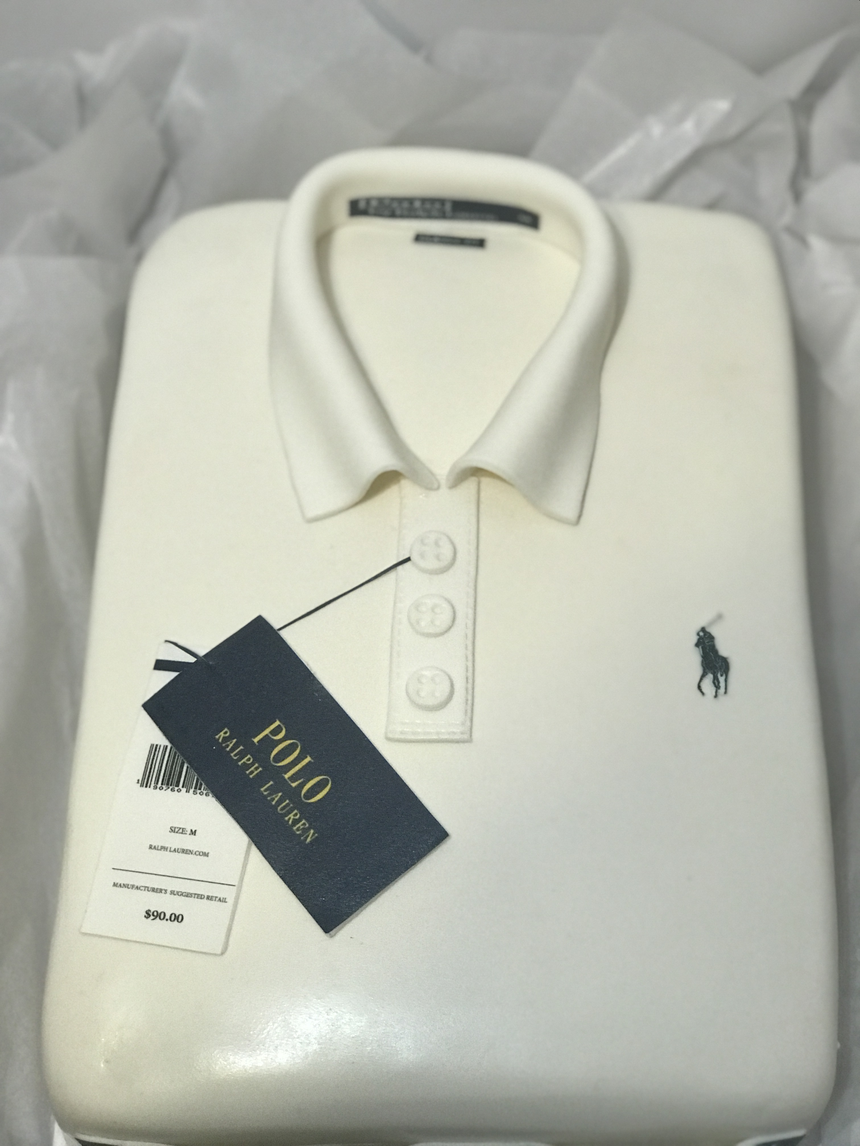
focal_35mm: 57
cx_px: 430
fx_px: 1888
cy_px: 573
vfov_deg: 33.8
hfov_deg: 25.7
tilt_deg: -62.8
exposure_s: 1/60
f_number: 2.8
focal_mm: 6.6
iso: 160
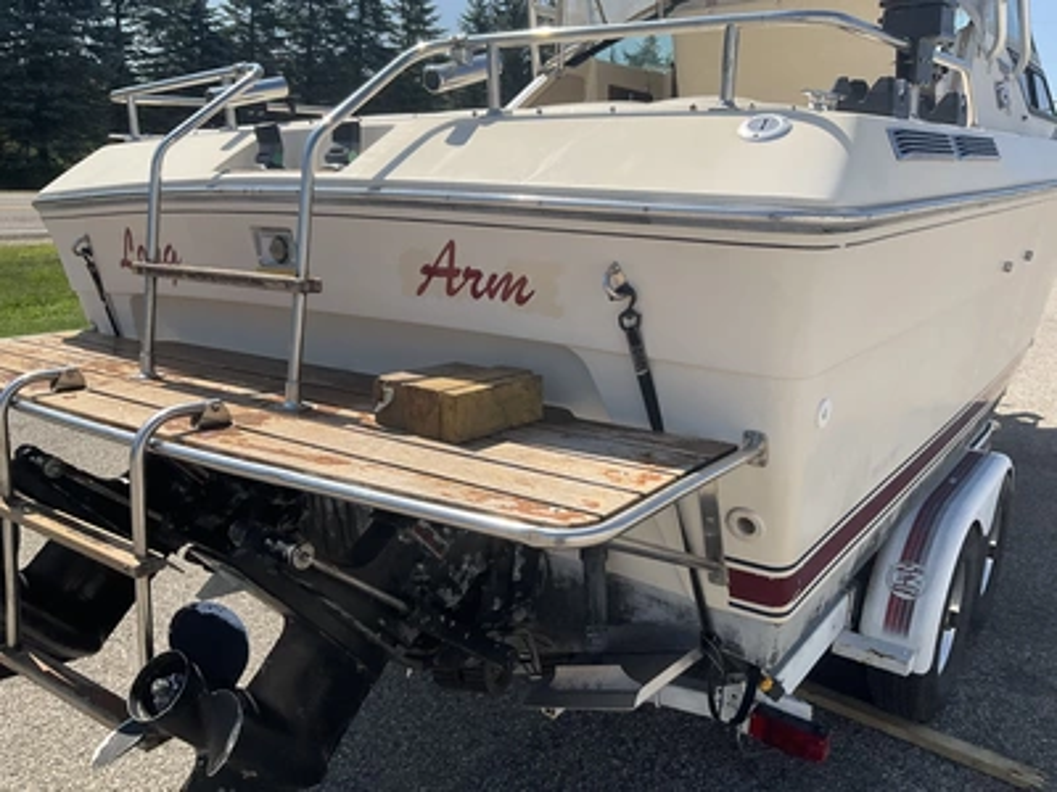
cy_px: 396
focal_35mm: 29
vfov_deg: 48.2
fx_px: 886
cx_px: 528
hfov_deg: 61.7
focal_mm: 3
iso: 25
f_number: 1.8
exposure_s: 1/1848
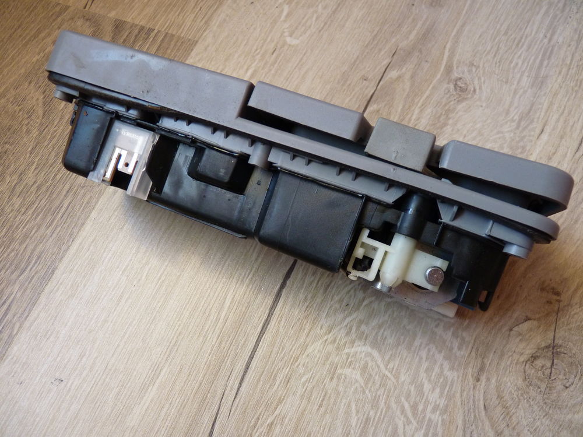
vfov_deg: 51.4
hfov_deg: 65.3
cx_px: 292
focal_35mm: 27
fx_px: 455
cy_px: 218
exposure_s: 1/30
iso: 250
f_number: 2.8
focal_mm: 4.8
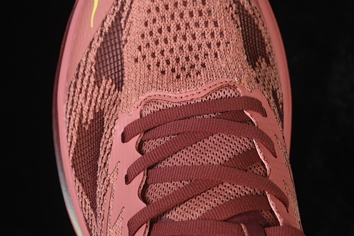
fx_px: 1062
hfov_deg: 18.9
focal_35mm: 108
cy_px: 73
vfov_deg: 12.7
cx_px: 180
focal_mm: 50
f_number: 7.1
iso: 160
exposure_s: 1/80
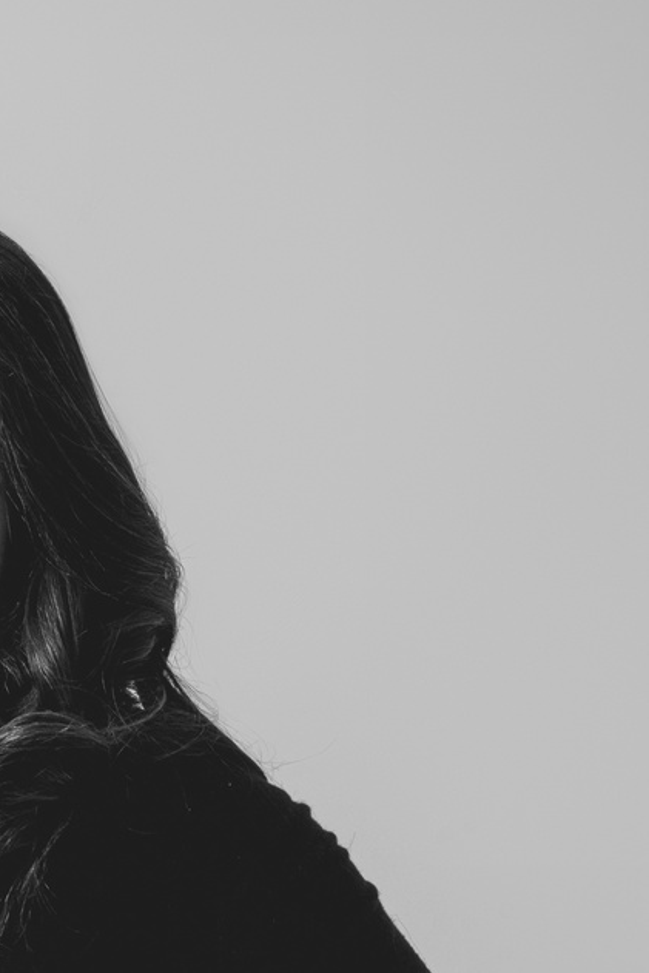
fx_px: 3081
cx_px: -91
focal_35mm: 114
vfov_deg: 17.7
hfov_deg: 11.8
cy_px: 870
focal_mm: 40
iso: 320
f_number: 13
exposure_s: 1/125
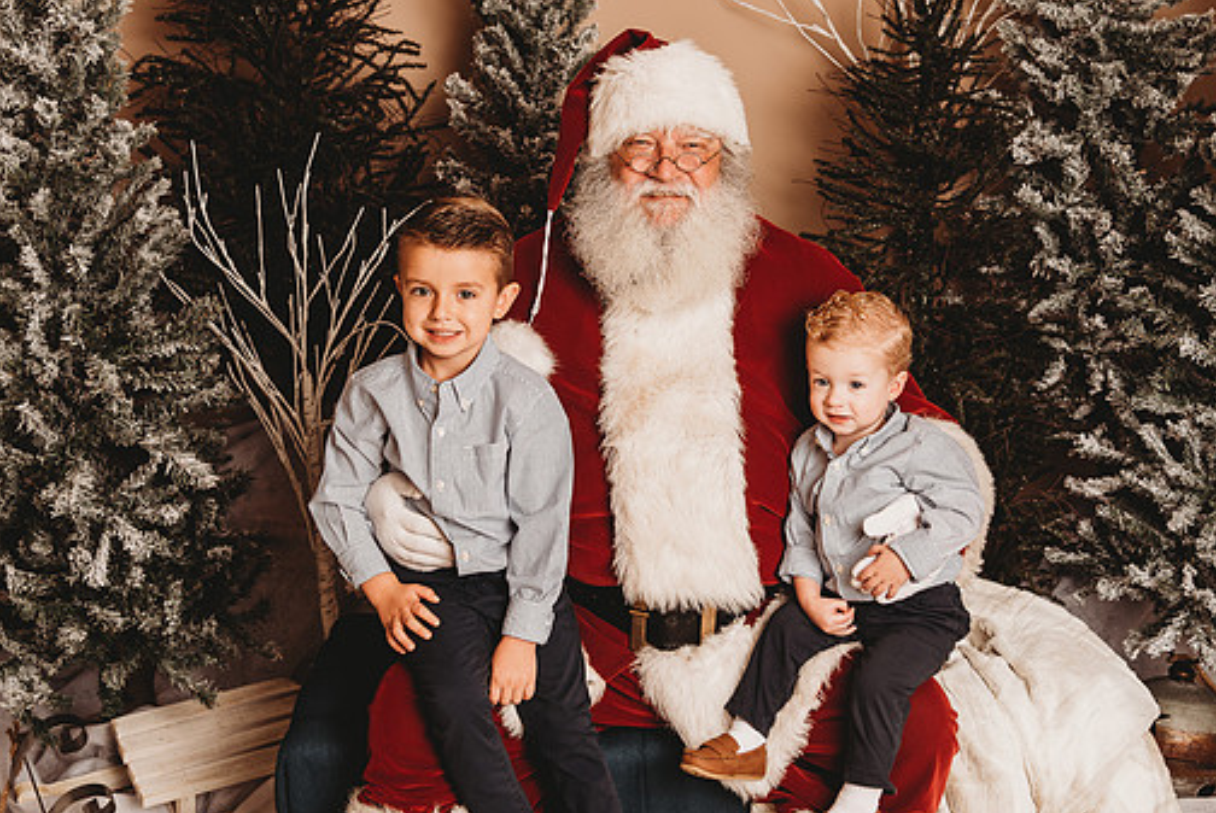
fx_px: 1555
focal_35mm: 46
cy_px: 380
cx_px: 603
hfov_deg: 42.7
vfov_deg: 29.3
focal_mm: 40
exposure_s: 1/160
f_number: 4
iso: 100
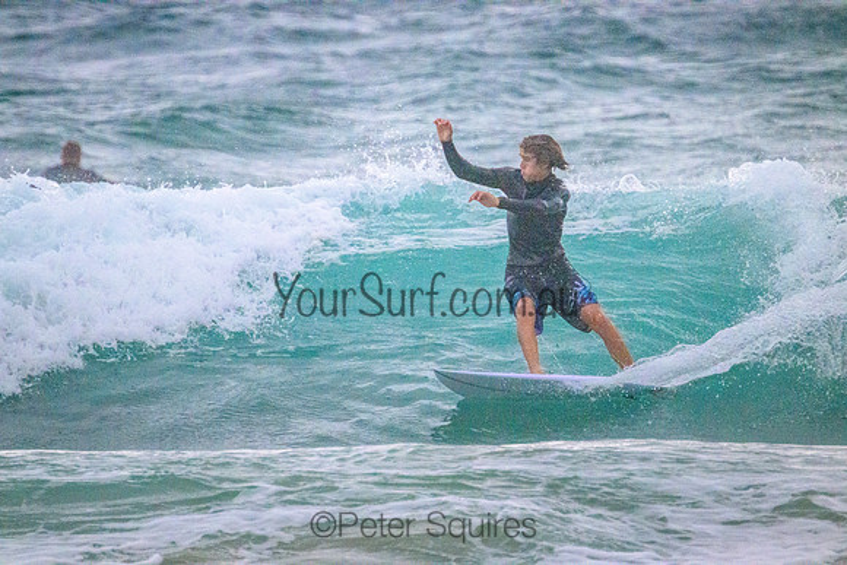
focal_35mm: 800
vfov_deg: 1.7
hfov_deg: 2.6
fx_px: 18826
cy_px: 282
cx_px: 424
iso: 22800
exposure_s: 1/2000
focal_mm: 800
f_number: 11
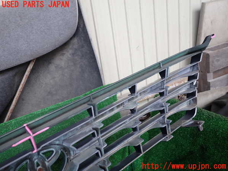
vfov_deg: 46.8
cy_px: 86
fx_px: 198
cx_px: 114
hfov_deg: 60.0
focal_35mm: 30
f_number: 2.3
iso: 100
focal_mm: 5.4
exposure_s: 1/100
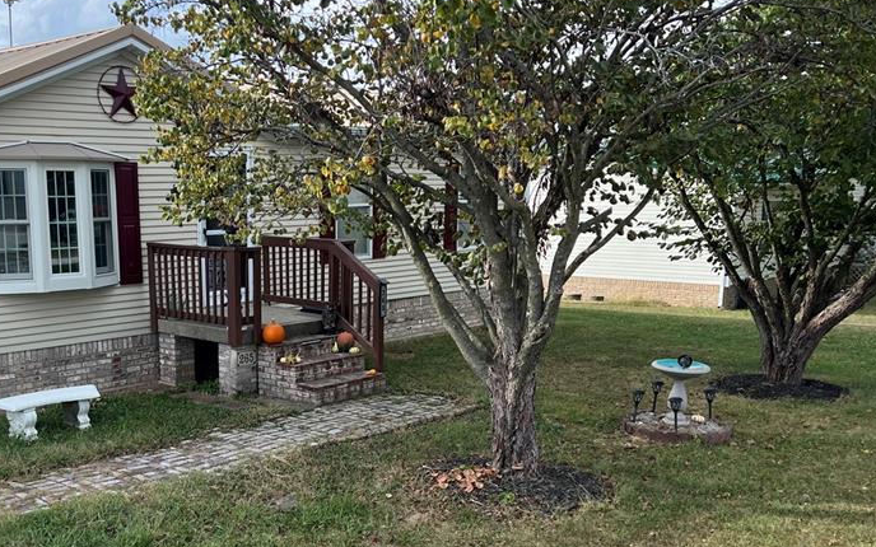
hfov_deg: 47.2
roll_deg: +1.7
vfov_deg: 31.1
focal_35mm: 41
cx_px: 270
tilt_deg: -8.5
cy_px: 347
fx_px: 979
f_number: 1.5
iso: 50
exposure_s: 1/909
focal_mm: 5.7
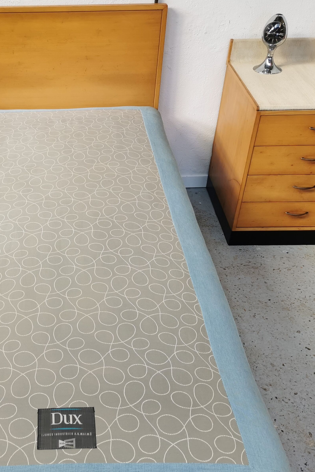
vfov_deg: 45.3
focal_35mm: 43
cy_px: 266
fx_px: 564
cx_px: 62
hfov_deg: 30.4
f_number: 1.8
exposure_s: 1/226
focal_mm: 5.58
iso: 50
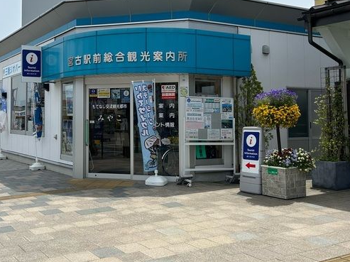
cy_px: 94
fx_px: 434
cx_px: 116
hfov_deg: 43.3
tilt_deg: +4.5
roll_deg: -0.6
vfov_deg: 33.3
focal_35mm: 43
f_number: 1.5
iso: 50
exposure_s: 1/8000
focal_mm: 5.7
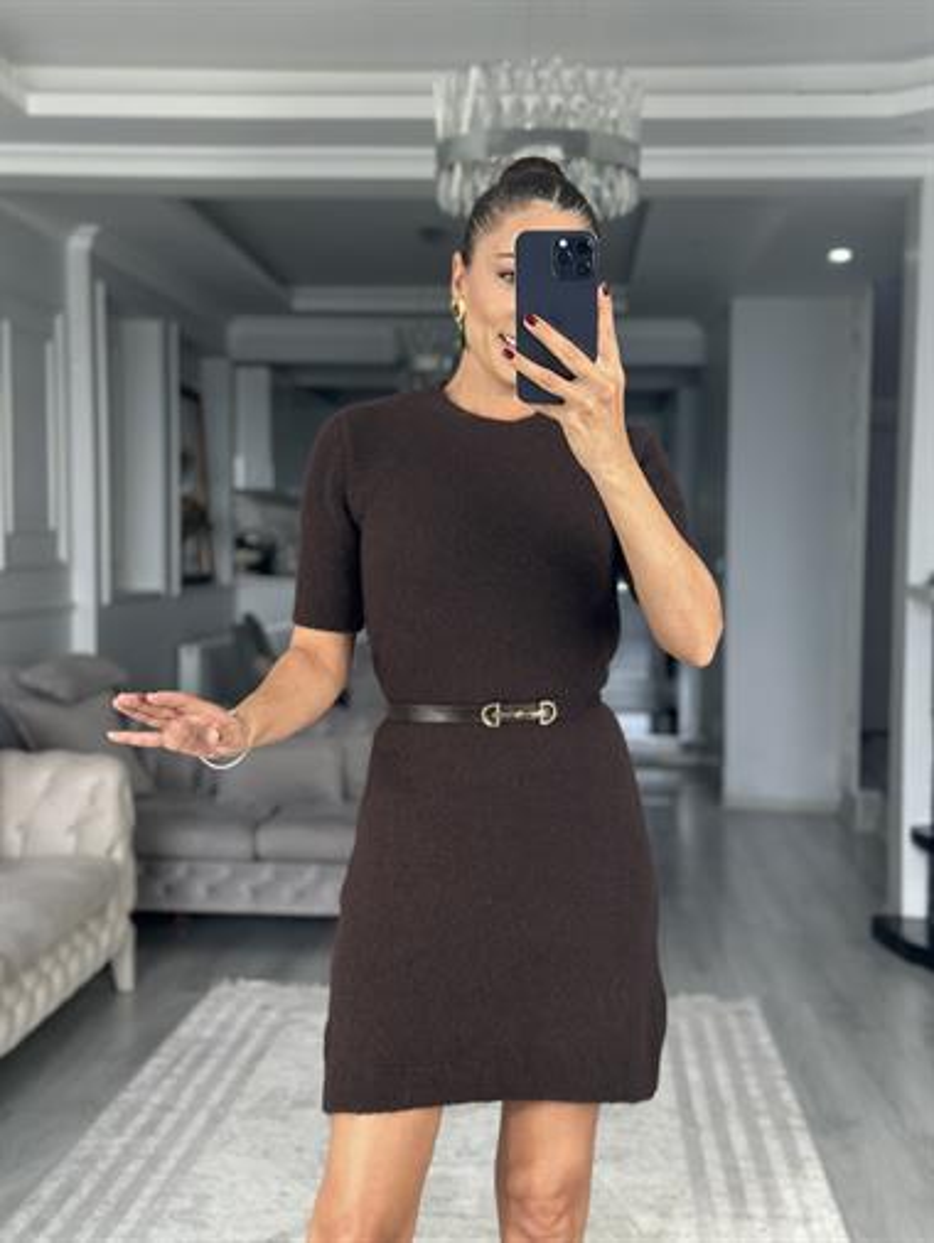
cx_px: 467
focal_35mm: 48
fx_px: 1725
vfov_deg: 39.6
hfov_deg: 30.3
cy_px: 622
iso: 125
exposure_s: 1/77
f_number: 1.78
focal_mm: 6.86
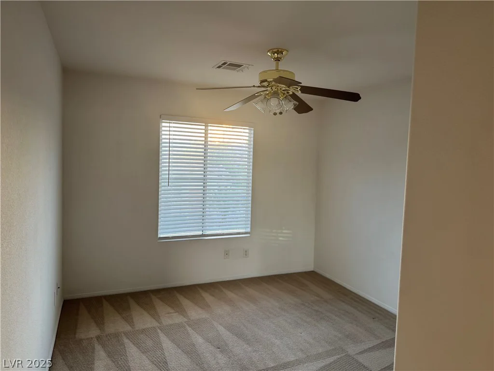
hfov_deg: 71.6
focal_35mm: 24
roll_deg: -1.9
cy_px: 186
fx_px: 343
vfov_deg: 56.8
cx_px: 247
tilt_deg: -4.3
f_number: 1.78
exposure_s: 1/60
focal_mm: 6.76
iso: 125
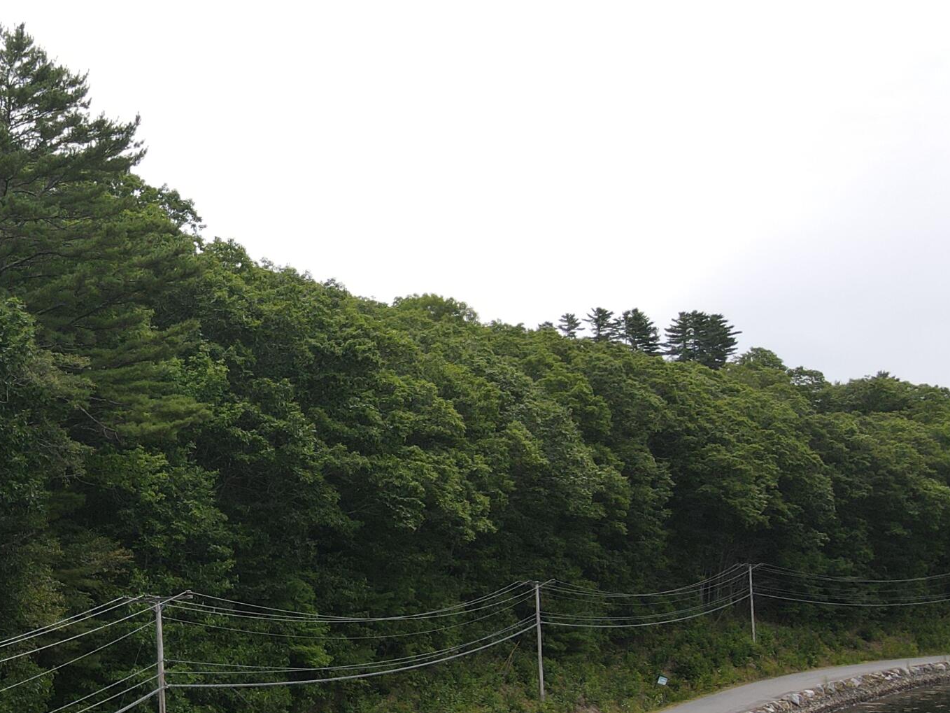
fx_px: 1455
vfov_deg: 27.2
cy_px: 536
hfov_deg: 32.6
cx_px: -41
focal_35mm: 53
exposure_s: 1/320
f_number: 2.8
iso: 100
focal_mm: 4.5
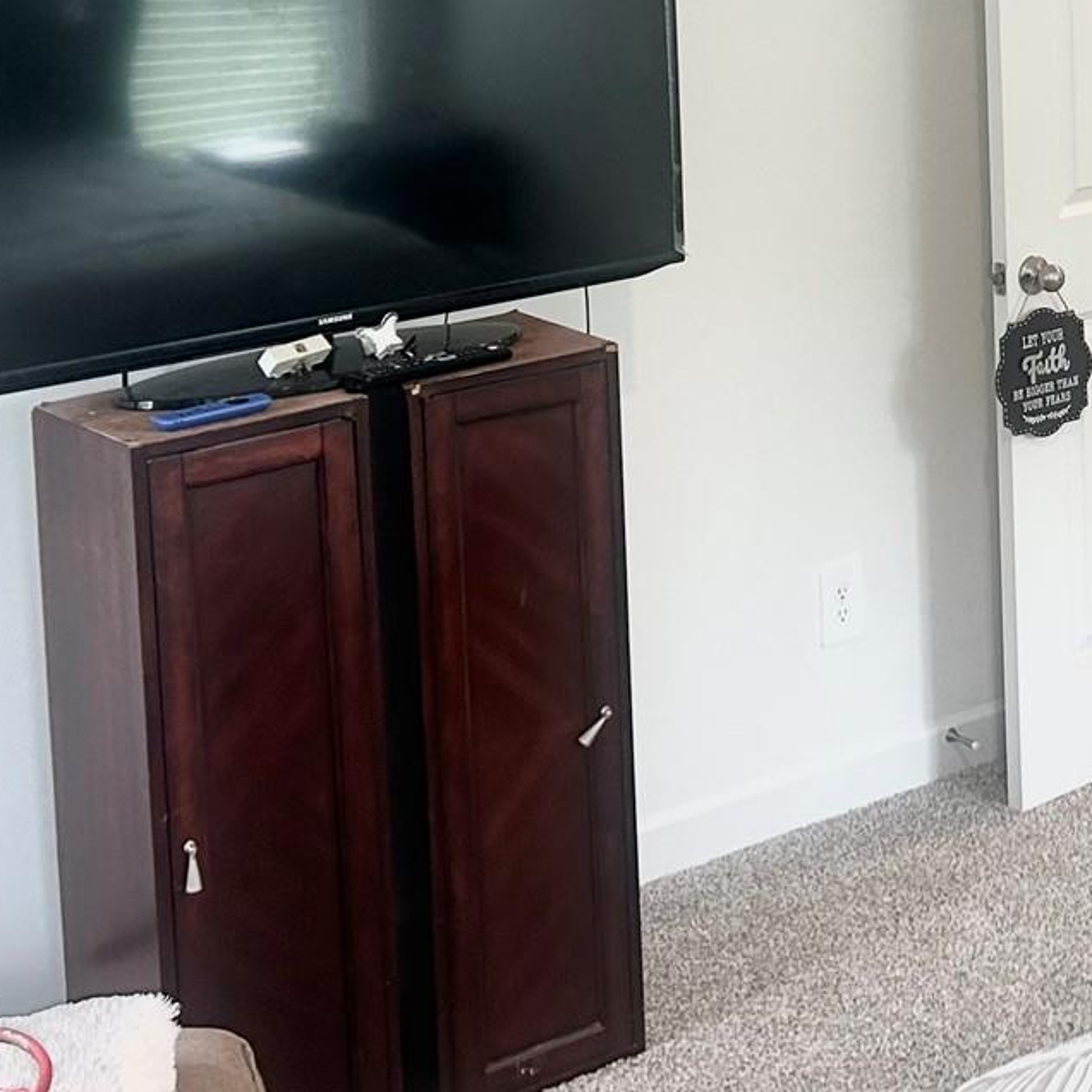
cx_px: 1210
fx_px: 2641
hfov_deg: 22.1
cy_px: -86
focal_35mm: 74
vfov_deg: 22.2
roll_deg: +1.7
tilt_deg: -5.2
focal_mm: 5.7
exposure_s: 1/120
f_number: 1.5
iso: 100
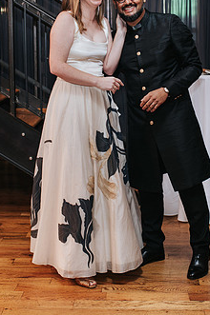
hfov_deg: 18.9
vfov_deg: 28.0
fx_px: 631
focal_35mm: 72
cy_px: 111
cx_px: 115
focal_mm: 35
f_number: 3.2
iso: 800
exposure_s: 1/200
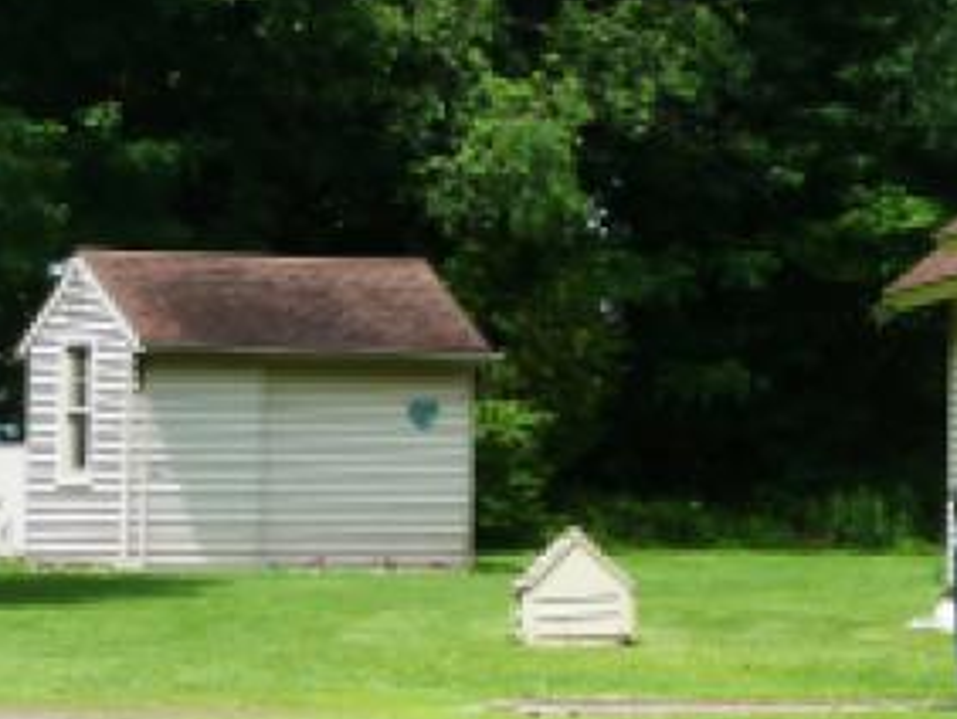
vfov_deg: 7.9
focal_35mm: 189
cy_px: 341
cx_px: 1619
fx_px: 5230
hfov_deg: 10.0
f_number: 3.8
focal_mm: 8.5
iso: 80
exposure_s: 1/500
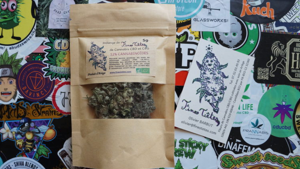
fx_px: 231
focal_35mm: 29
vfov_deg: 40.2
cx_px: 151
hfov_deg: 66.1
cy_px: 87
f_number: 7.1
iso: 800
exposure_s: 1/125
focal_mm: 18
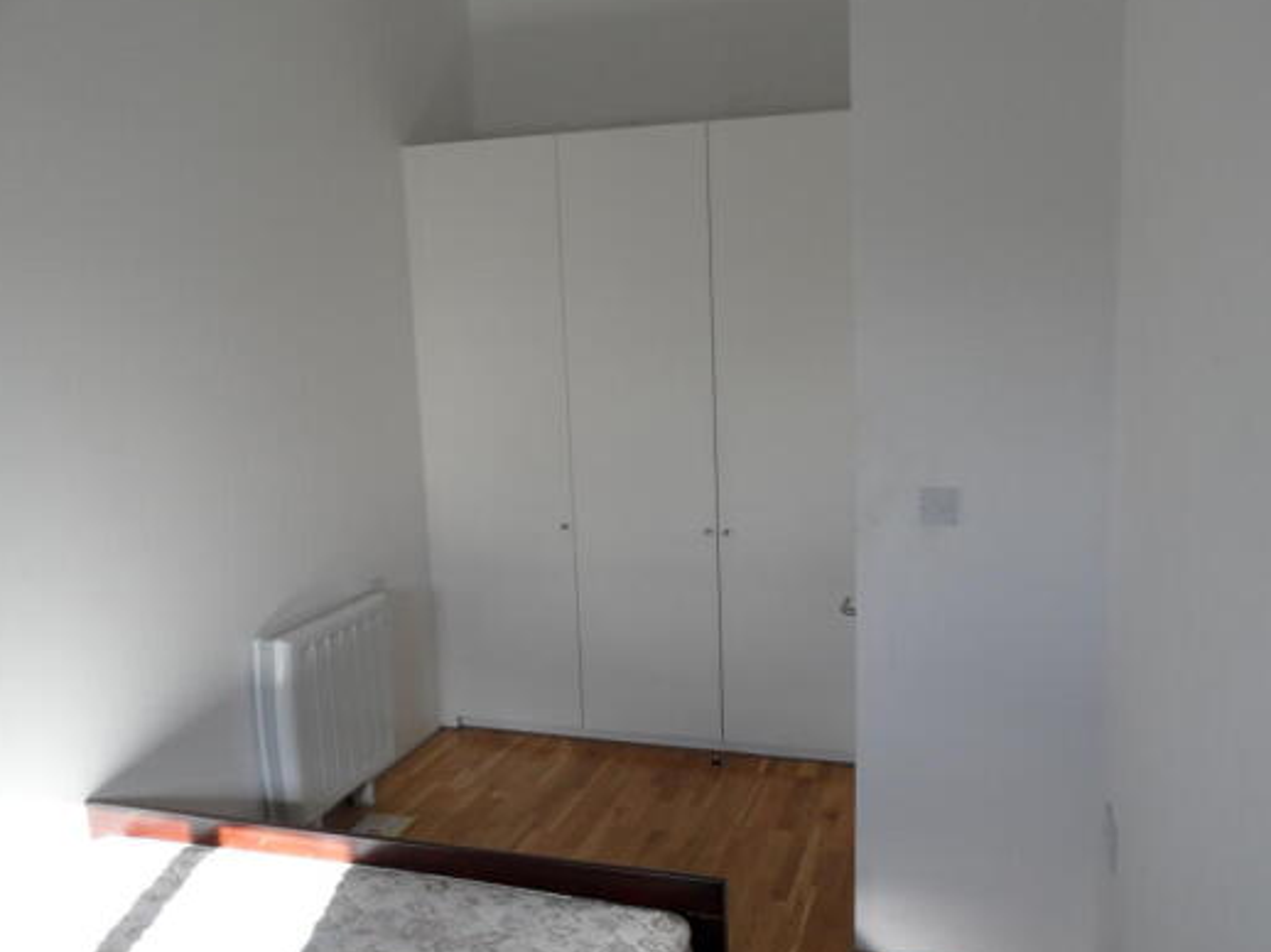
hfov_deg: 65.2
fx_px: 991
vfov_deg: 51.3
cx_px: 698
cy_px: 480
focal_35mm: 27
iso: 100
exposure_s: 1/45
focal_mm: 3.9
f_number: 3.2
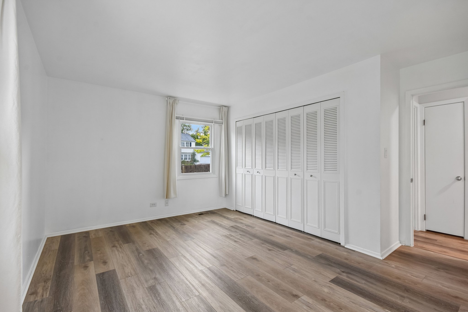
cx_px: 234
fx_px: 195
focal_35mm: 15
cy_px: 156
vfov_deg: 77.3
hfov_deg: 100.4
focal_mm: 10
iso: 400
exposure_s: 1/10
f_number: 8
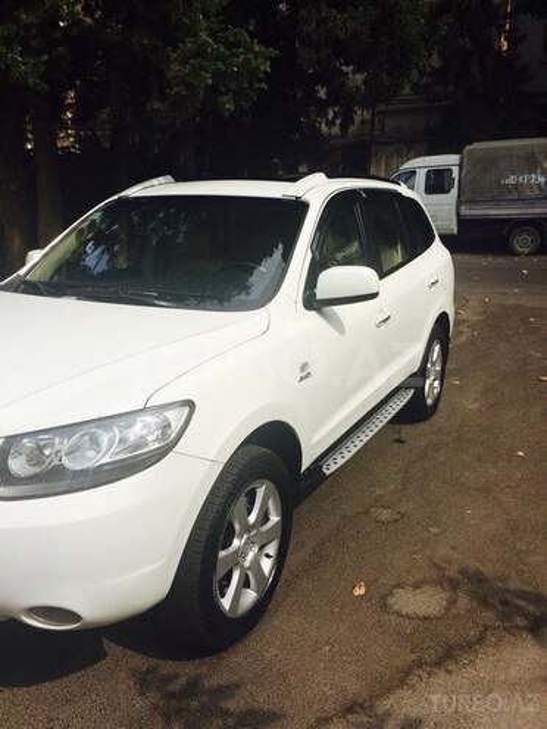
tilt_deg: -19.5
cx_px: 274
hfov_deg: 48.2
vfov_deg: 61.7
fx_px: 611
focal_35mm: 29
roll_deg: +2.1
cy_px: 364
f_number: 2.2
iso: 32
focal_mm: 4.15
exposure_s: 1/2933
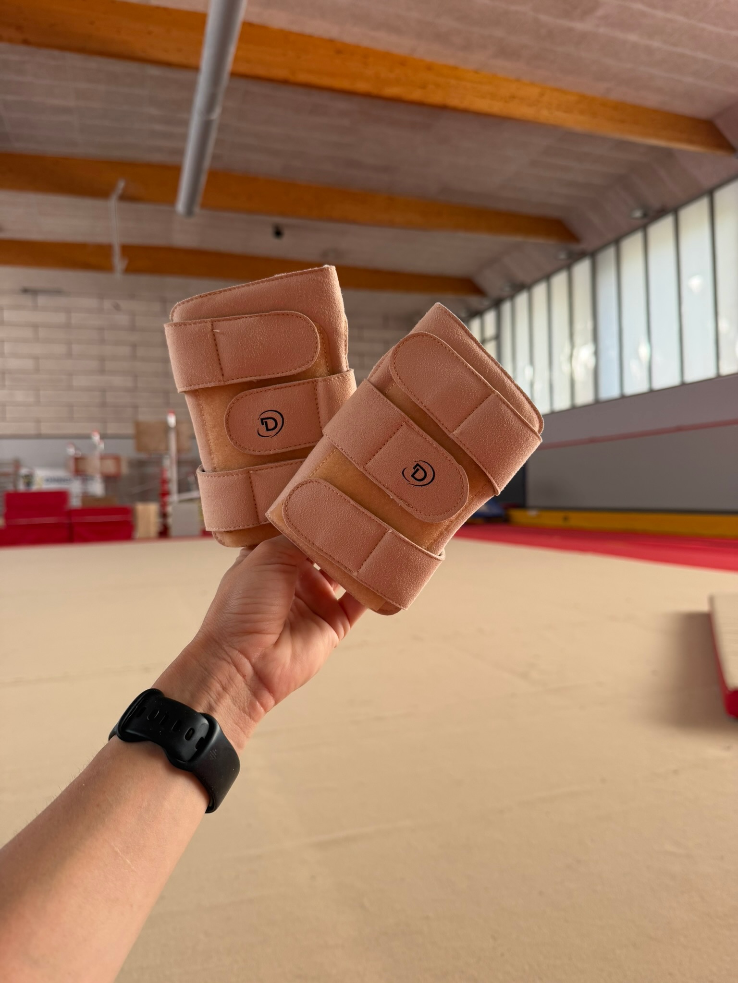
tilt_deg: +0.3
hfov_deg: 56.8
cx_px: 369
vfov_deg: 71.6
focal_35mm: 24
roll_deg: +0.9
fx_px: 682
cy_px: 492
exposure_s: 1/121
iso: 125
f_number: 1.78
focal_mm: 6.76
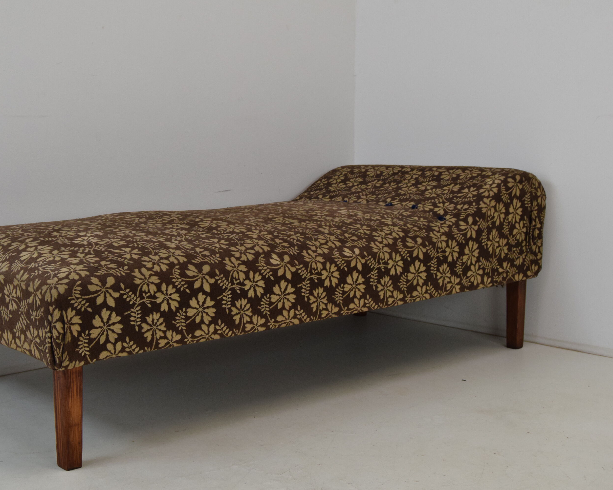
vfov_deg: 29.7
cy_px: 245
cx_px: 254
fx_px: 925
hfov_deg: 36.6
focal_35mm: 51
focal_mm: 30
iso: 1600
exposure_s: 1/250
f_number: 8
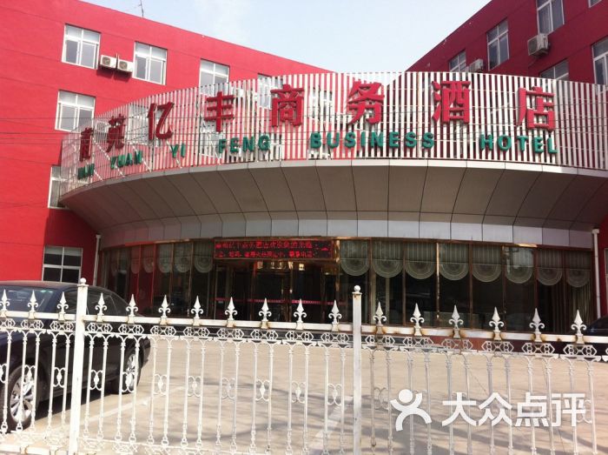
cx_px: 304
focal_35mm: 35
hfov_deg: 52.7
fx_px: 614
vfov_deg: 40.6
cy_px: 228
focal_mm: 3.85
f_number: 2.8
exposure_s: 1/887
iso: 80
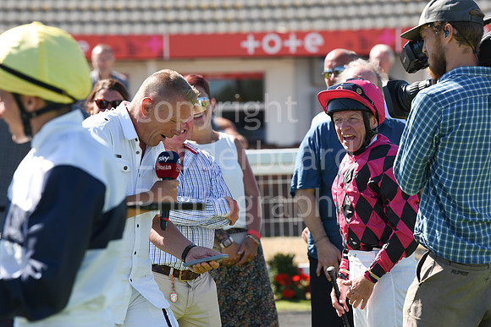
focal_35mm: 200
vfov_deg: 6.9
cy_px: 164
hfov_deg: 10.3
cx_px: 246
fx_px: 2728
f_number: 5.6
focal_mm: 200
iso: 400
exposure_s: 1/1250
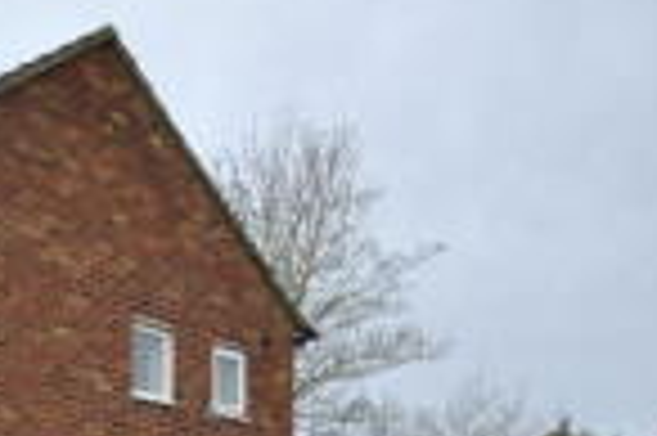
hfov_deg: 26.9
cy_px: 501
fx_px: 1160
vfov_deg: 20.2
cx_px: -184
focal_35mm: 64
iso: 100
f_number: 8
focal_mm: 13
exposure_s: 1/250
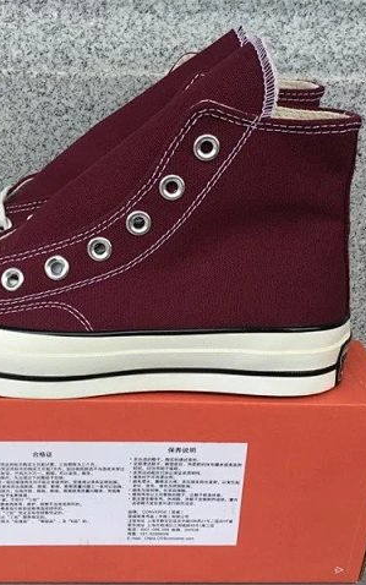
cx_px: 86
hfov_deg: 28.7
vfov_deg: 45.3
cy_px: 292
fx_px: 702
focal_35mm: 44
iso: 25
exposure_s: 1/554
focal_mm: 3.3
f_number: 2.4
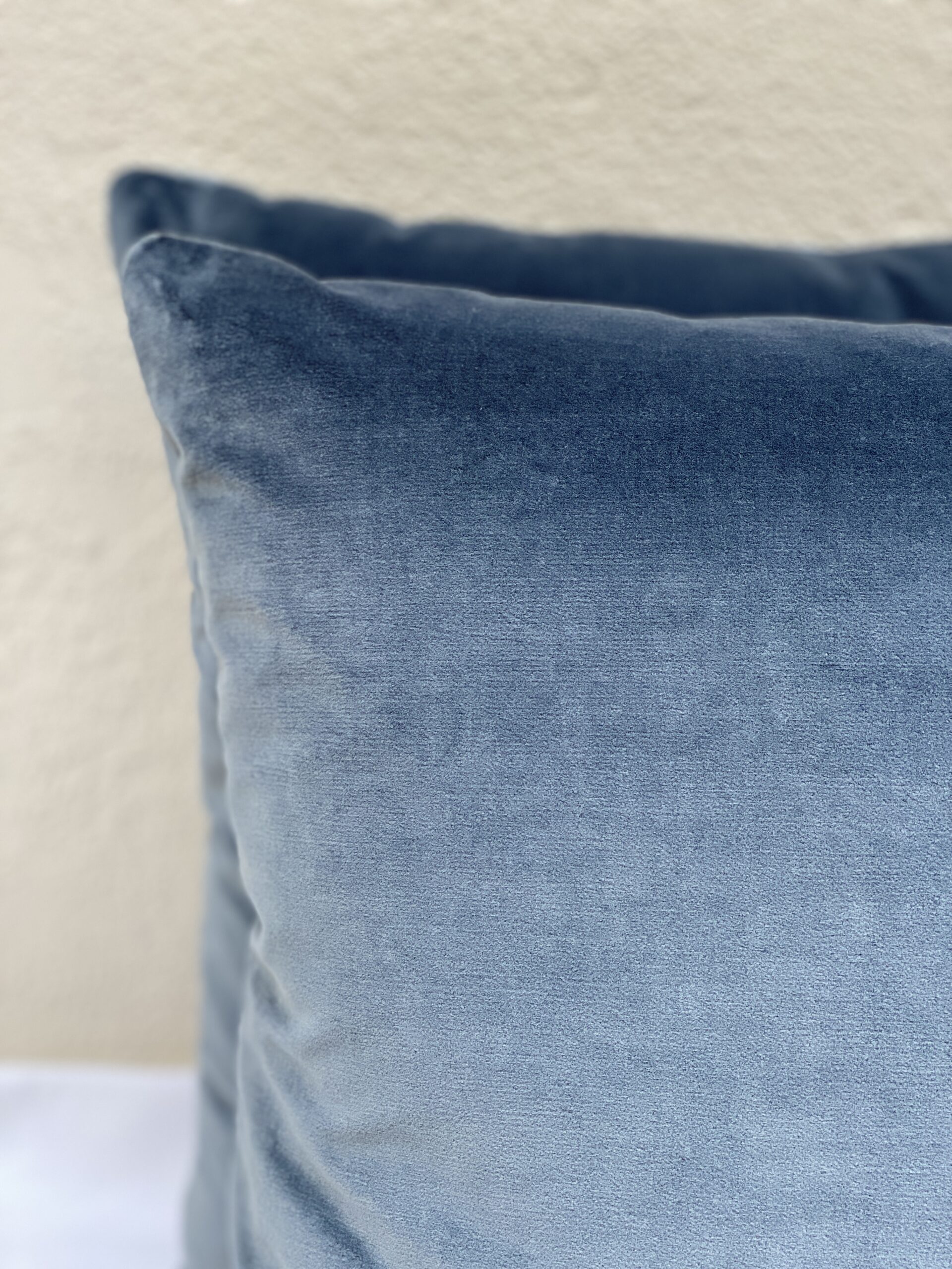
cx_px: 476
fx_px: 1907
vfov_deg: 36.8
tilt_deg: -18.7
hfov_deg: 28.0
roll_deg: -0.1
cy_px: 634
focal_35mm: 52
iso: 64
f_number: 2
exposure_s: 1/122
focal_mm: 6
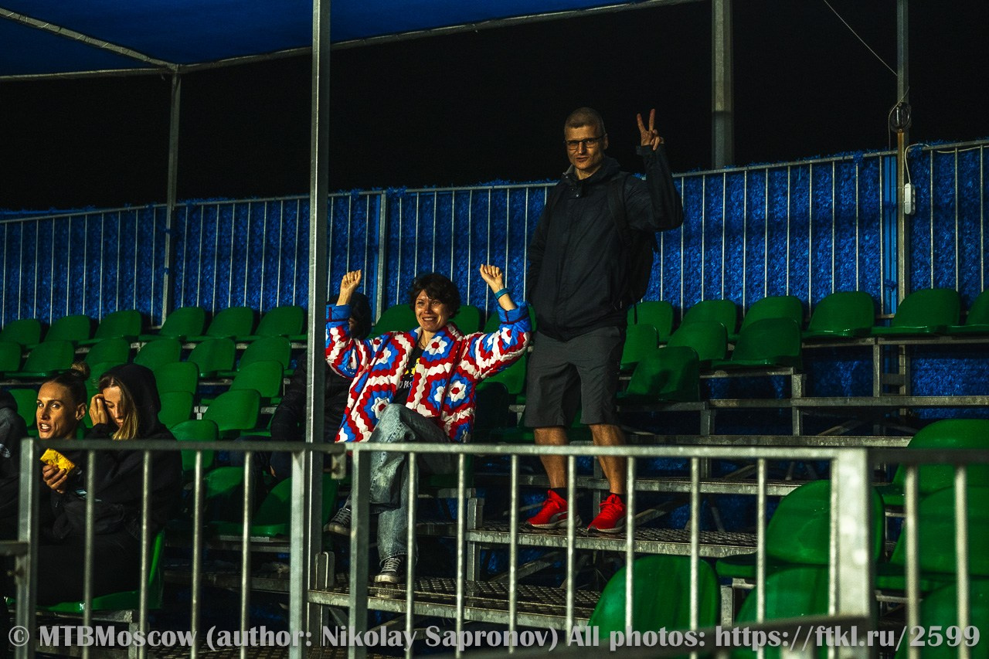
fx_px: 1593
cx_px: 494
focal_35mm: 58
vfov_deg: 23.4
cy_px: 330
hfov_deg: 34.5
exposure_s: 1/640
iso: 1250
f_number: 2.8
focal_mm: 39
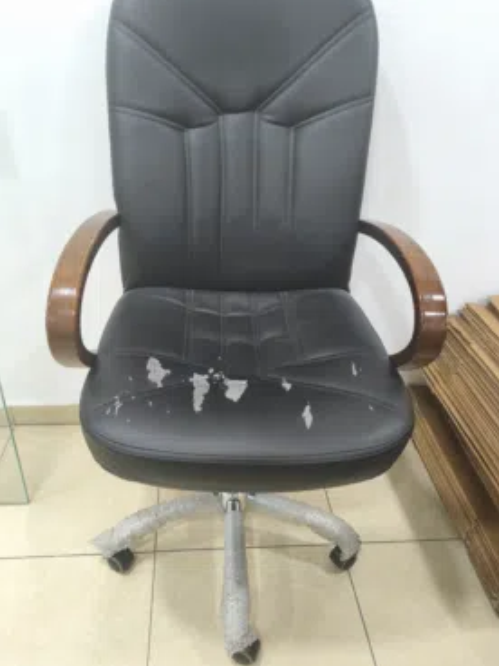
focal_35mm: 25
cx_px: 235
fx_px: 481
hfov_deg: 54.8
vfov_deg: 69.4
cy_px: 331
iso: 640
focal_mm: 6.14
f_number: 1.65
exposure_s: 1/50
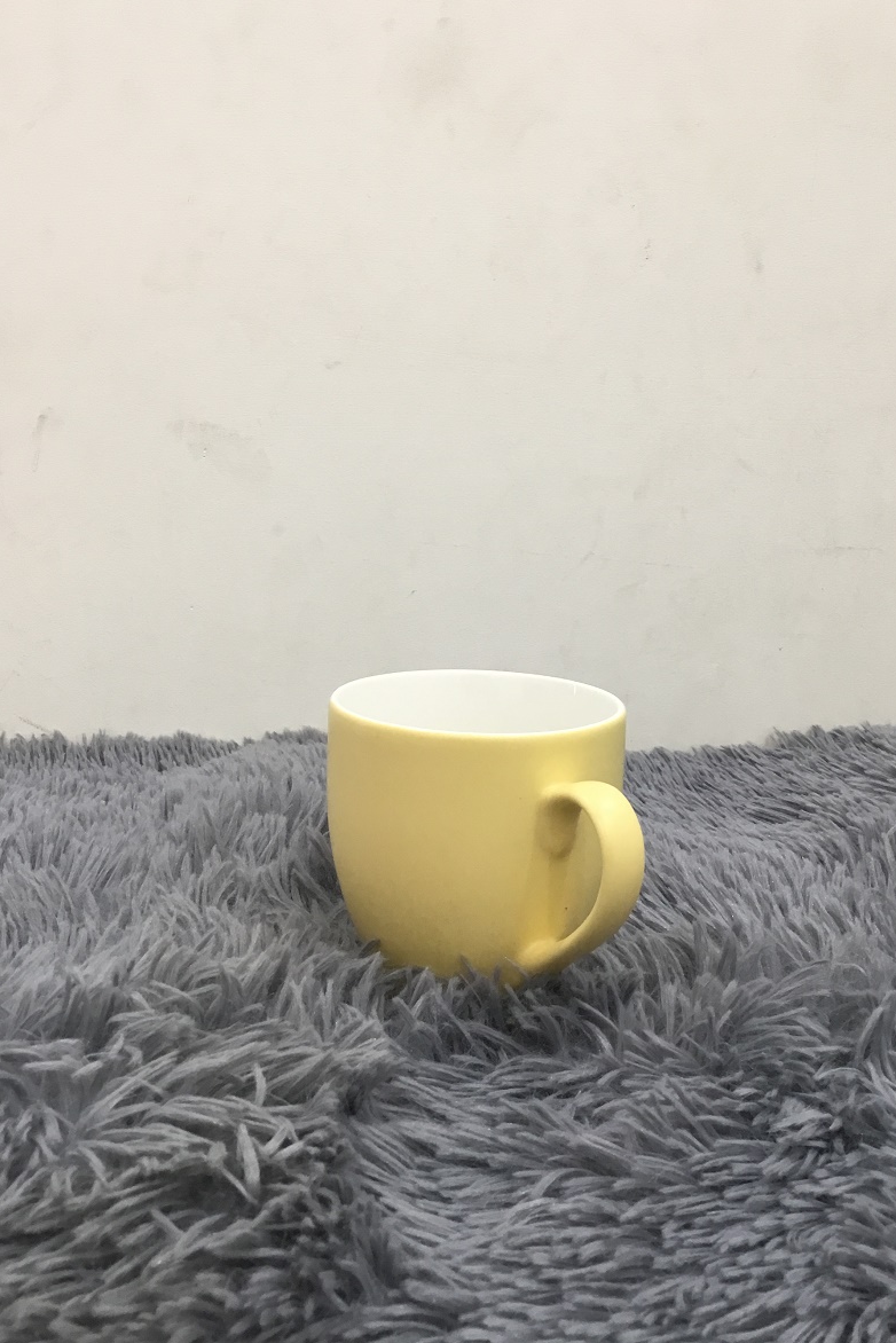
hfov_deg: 40.0
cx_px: 474
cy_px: 660
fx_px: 1231
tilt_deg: -7.7
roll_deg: +0.4
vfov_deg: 57.2
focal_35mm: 33
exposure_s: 1/33
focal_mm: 3.3
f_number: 2.4
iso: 80
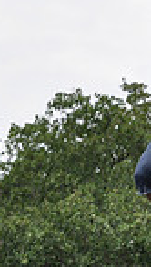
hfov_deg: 3.0
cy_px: 212
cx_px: 180
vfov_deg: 5.3
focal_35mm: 403
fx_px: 2861
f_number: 8
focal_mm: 65
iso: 640
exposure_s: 1/2000
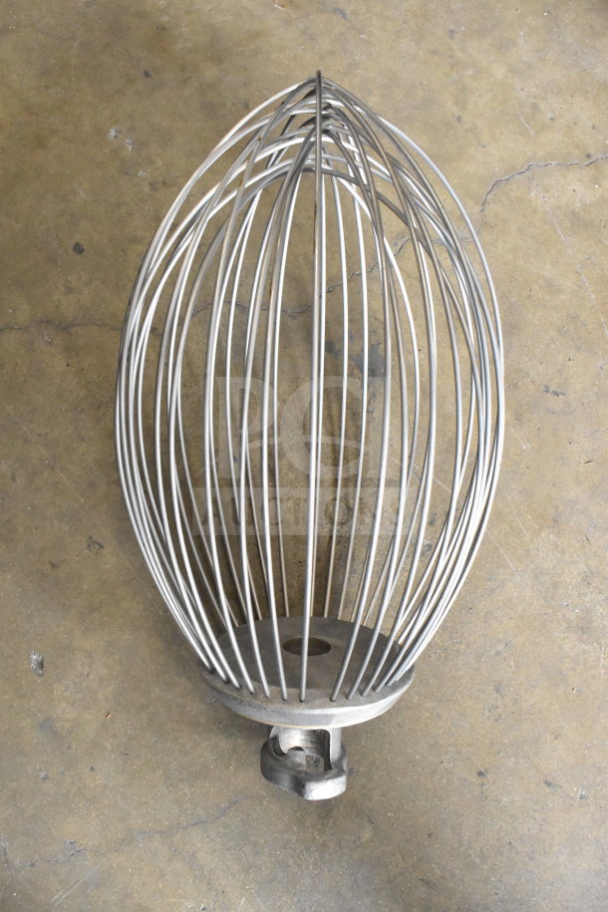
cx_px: 304
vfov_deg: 57.2
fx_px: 836
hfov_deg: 40.0
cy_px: 456
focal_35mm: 33
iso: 6400
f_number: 7.1
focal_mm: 22
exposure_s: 1/200
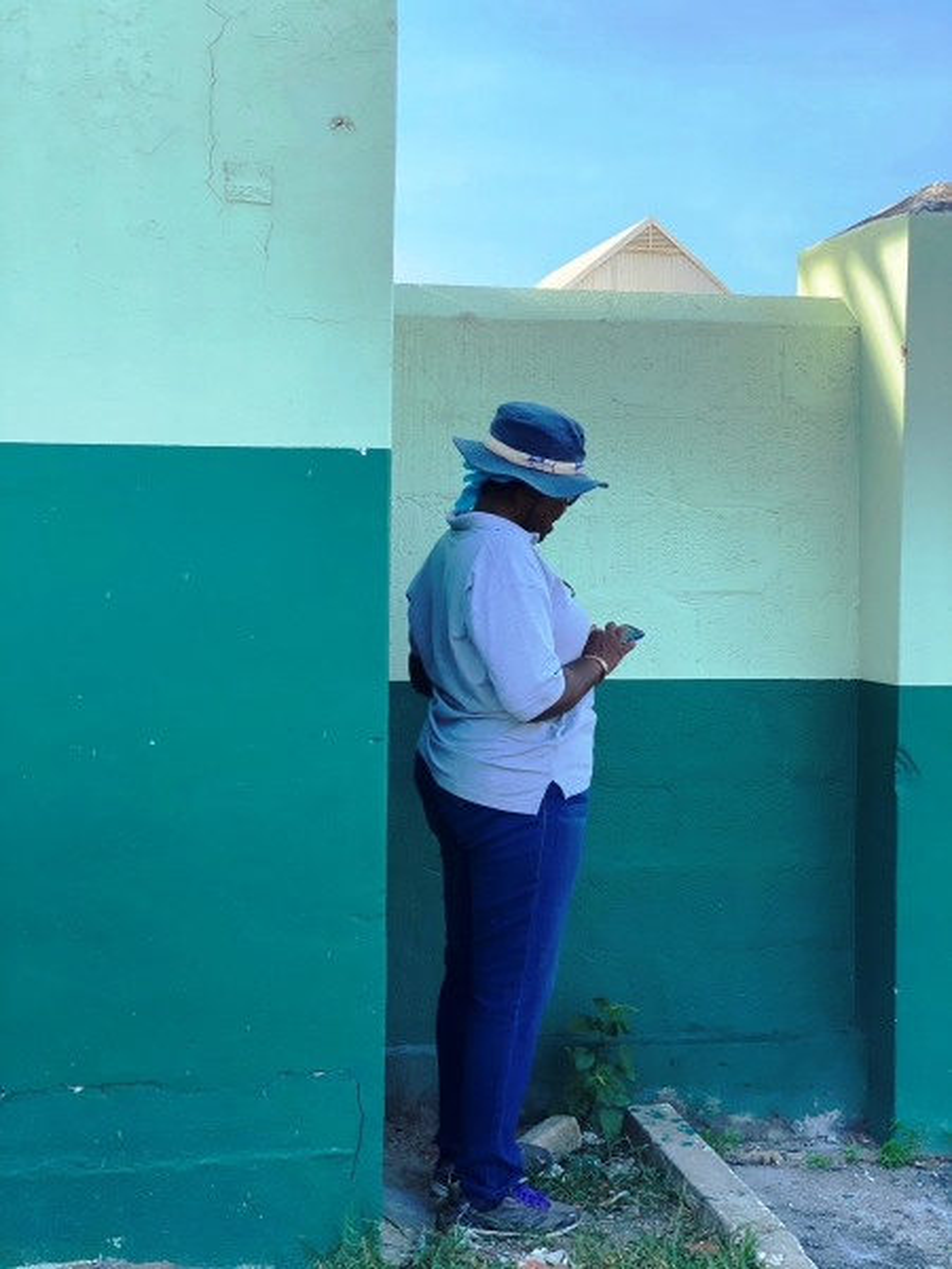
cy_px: 634
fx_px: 1907
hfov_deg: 28.0
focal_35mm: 52
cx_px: 476
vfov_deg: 36.8
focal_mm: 6
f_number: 2
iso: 20
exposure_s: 1/510
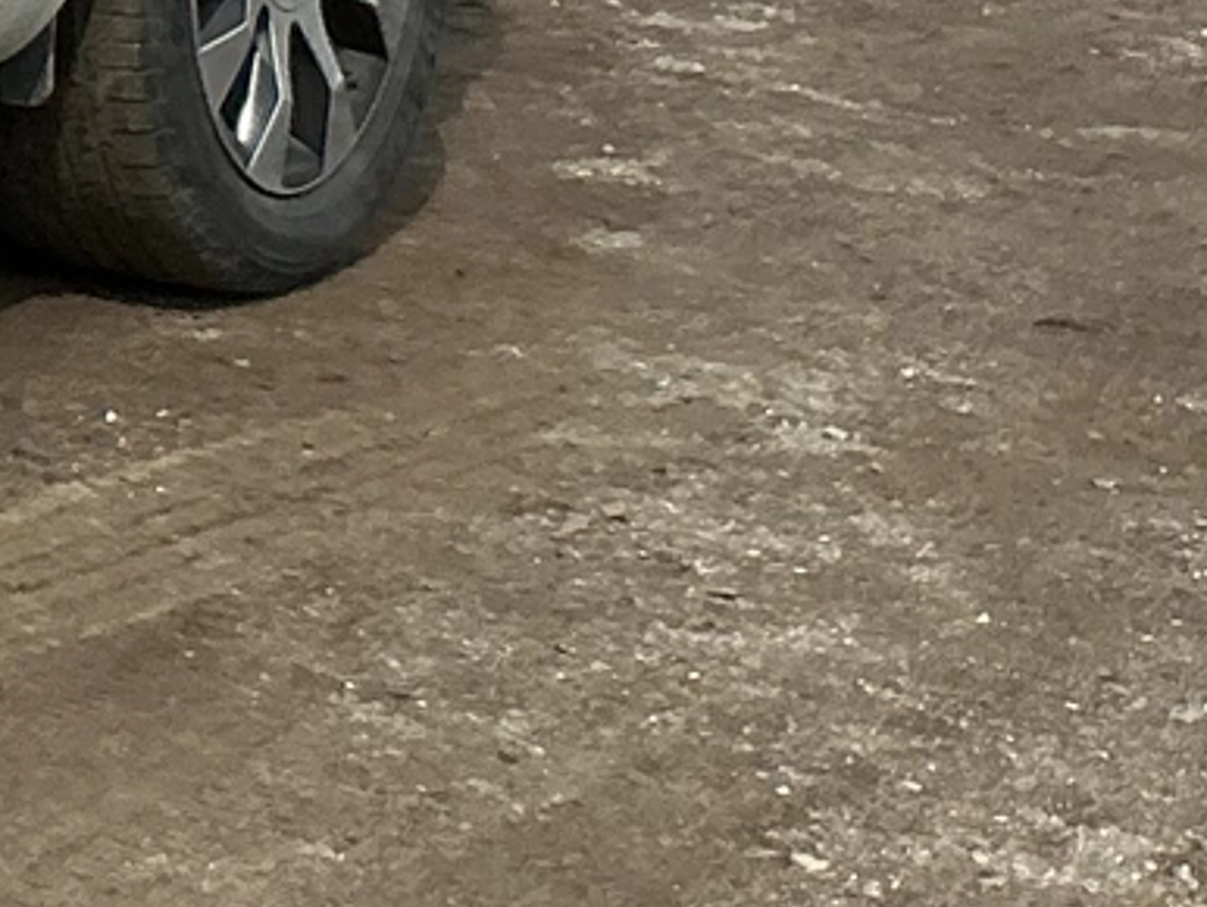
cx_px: -1839
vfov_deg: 9.9
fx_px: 5059
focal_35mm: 145
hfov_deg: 11.1
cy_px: -510
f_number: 1.8
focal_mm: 3
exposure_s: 1/2801
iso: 25
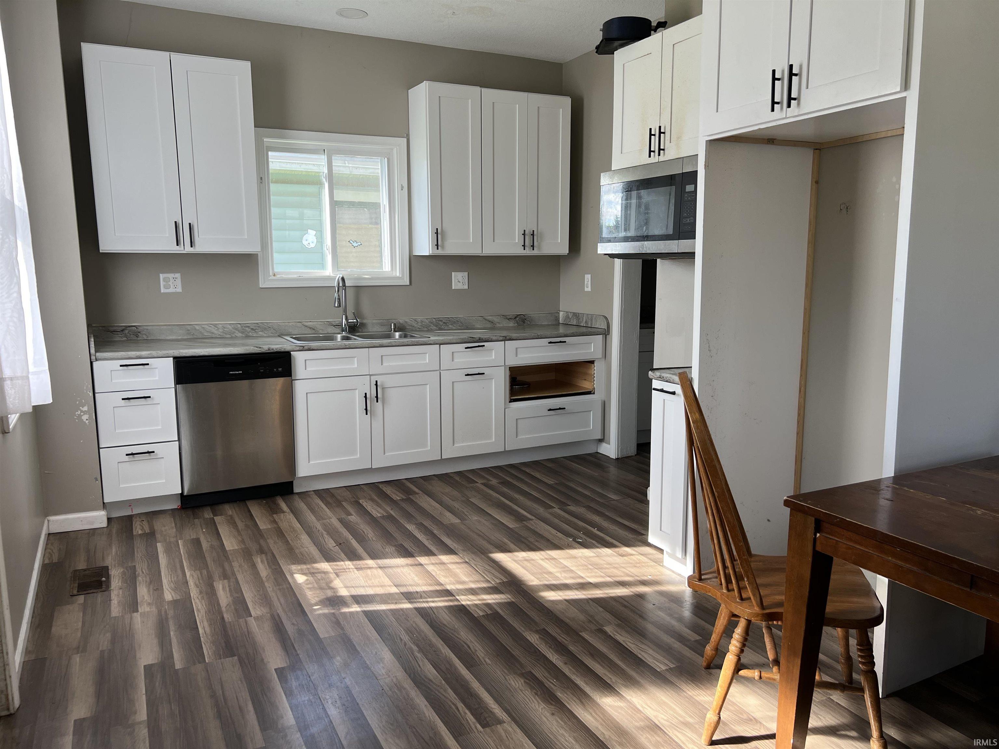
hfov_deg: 67.3
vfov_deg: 53.1
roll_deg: +0.7
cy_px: 374
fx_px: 750
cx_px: 500
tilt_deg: -9.6
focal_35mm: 26
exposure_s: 1/230
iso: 40
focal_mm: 5.7
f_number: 1.5
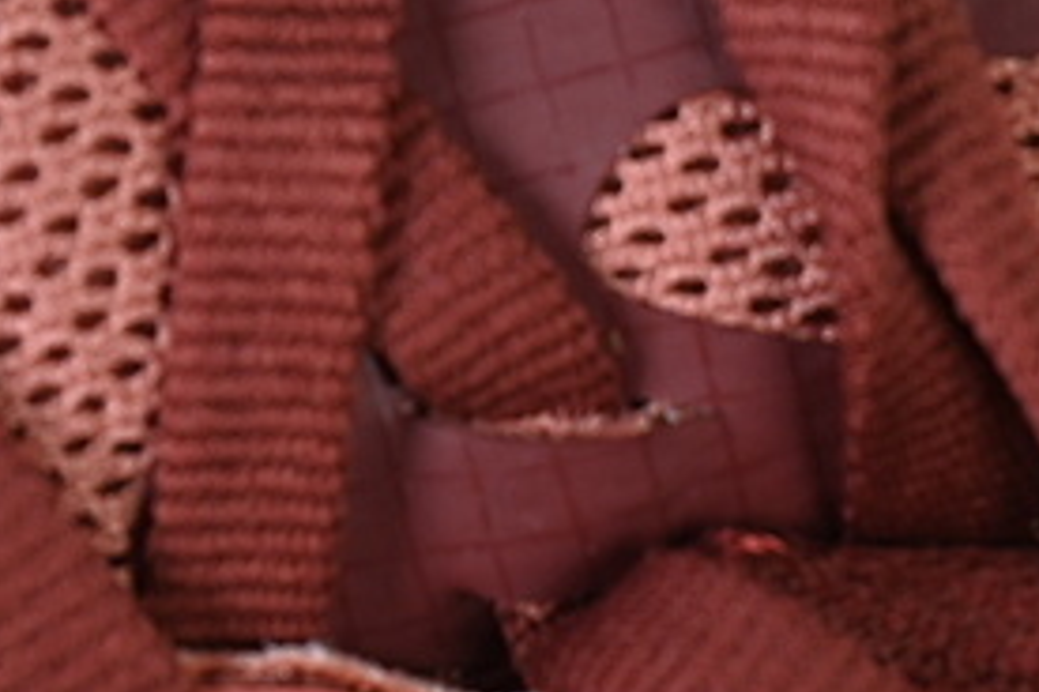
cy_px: -105
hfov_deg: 7.0
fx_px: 8485
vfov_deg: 4.7
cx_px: 621
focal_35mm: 294
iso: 160
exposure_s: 1/80
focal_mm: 50
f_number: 7.1
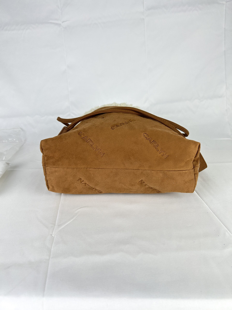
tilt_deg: -21.2
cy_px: 155
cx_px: 116
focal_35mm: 26
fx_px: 232
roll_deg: -2.1
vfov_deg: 67.3
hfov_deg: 53.1
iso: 32
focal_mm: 5.7
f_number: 1.5
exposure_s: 1/148
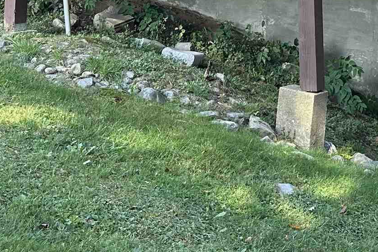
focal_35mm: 92
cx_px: 296
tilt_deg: +10.0
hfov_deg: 21.9
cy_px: -216
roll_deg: +0.3
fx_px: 966
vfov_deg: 13.3
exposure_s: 1/256
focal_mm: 6.86
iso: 80
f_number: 1.78
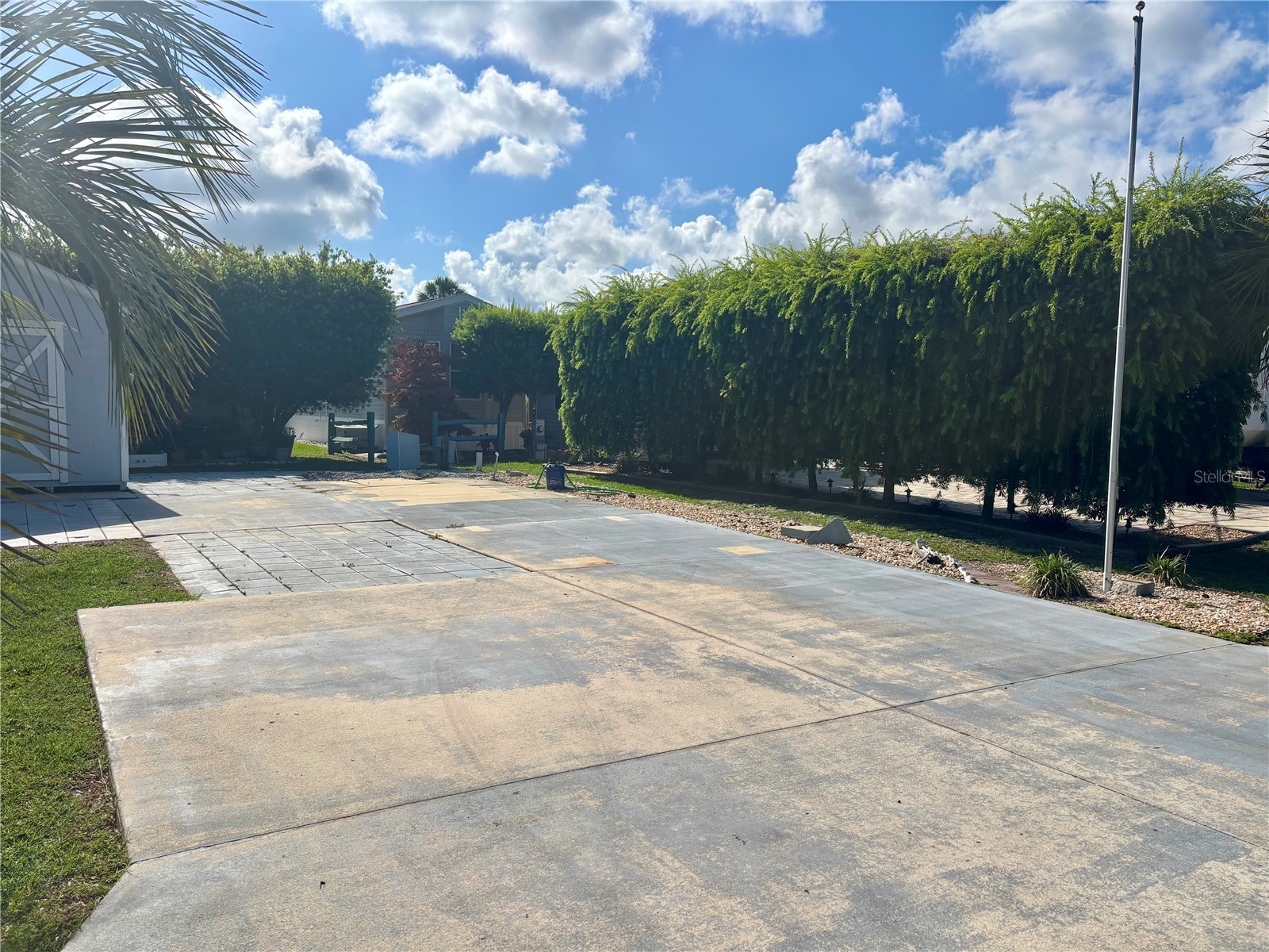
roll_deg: -1.6
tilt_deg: -3.7
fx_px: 953
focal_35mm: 26
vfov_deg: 53.1
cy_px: 476
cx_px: 634
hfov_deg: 67.3
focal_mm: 5.96
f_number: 1.6
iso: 50
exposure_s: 1/7194
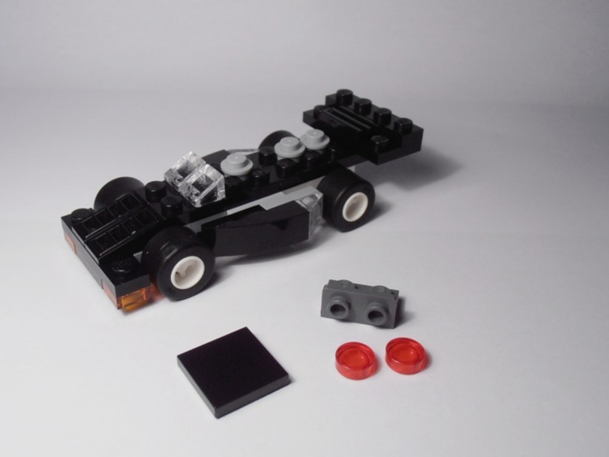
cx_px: 294
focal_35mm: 41
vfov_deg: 35.1
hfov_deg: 45.8
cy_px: 220
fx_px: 721
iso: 80
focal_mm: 6.61
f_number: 3.9
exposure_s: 1/100
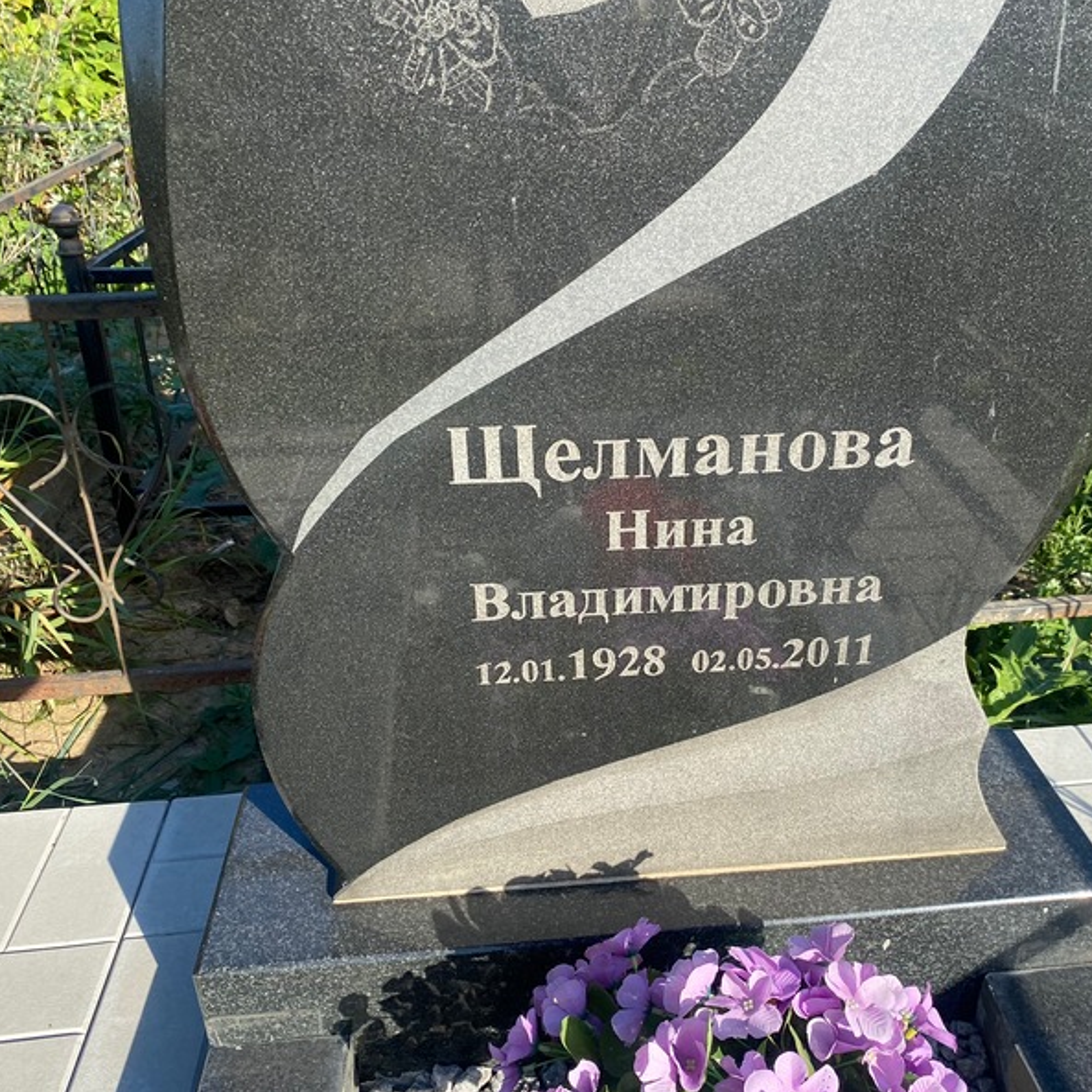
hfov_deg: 52.4
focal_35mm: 31
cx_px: 604
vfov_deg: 52.5
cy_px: 545
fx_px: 1106
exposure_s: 1/1258
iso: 32
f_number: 1.8
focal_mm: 4.25
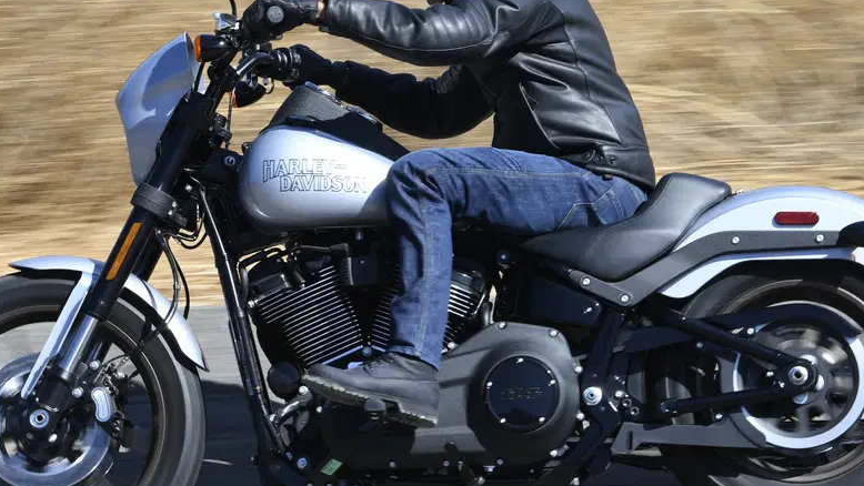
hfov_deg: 7.1
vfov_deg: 4.0
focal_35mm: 302
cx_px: 376
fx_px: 6920
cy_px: 208
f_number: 9
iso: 200
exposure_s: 1/250
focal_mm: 125
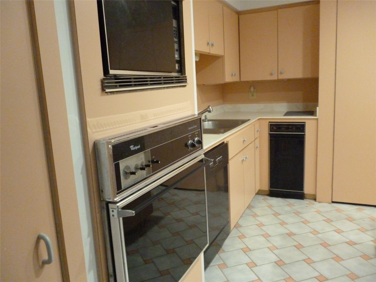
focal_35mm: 28
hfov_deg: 63.4
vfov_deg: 49.7
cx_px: 188
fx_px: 304
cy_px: 141
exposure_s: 1/30
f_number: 3.1
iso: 800
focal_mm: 5
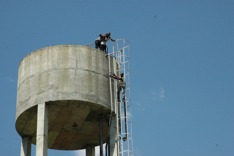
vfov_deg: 13.0
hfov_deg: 19.5
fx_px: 682
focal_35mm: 105
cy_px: 78
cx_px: 117
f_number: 14
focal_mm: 70
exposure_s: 1/800
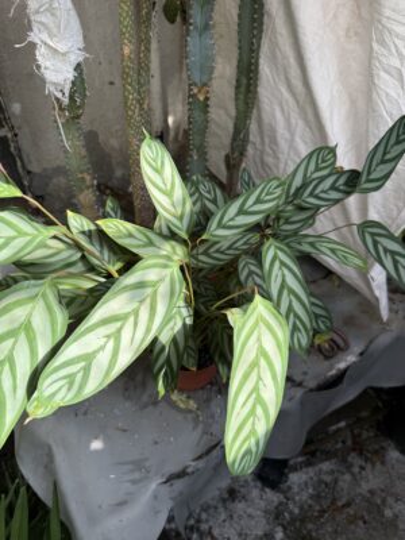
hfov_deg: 56.8
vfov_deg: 71.6
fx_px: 374
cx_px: 202
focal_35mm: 24
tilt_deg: -45.5
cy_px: 270
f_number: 1.78
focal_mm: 6.76
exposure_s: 1/555
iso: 80
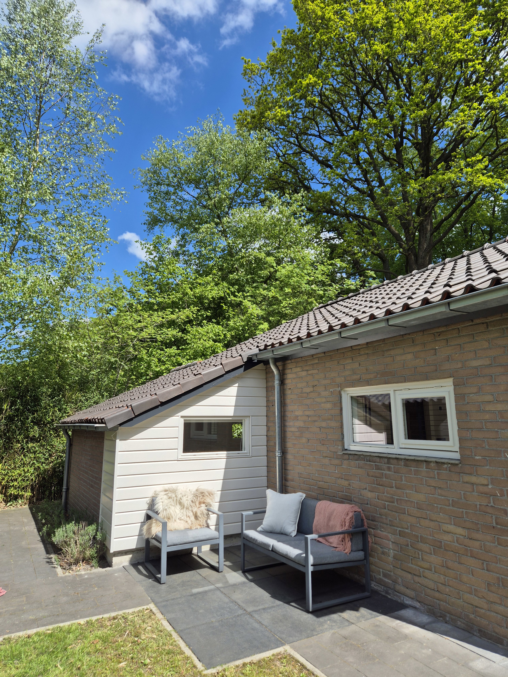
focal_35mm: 23
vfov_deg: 73.9
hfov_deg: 58.9
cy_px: 338
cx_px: 254
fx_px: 450
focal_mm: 5.4
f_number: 1.8
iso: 25
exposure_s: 1/1772
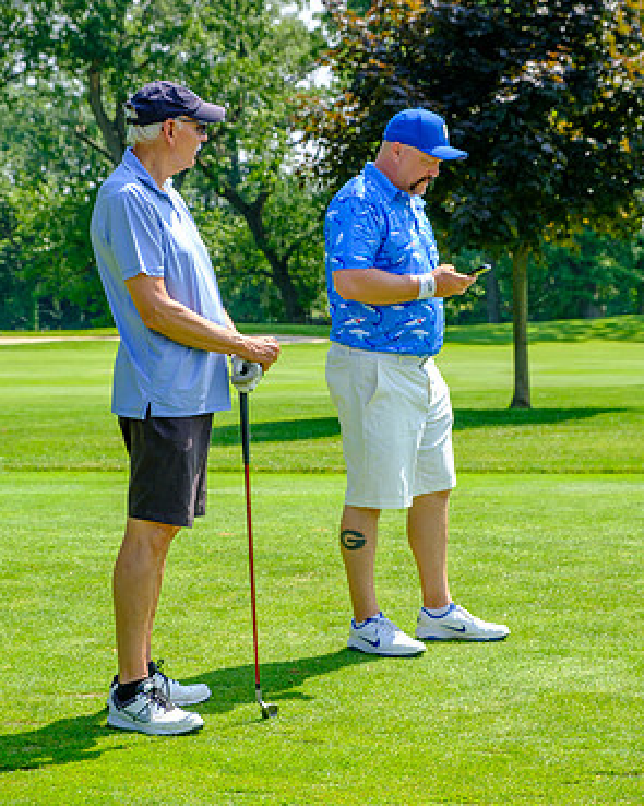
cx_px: 325
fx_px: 2264
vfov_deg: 20.1
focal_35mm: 95
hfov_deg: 16.2
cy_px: 319
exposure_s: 1/320
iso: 200
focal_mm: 55
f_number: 5.6
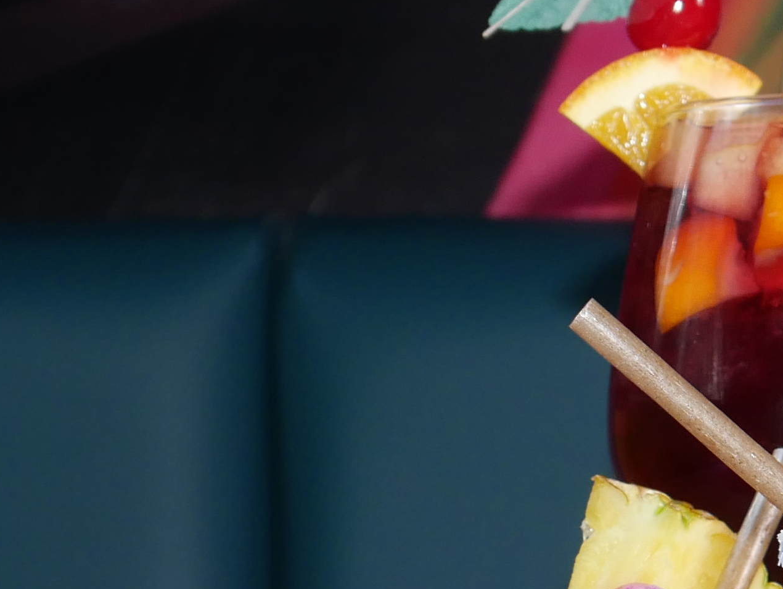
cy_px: 628
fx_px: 4255
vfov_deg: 7.9
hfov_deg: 10.5
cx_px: 658
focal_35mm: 188
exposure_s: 1/160
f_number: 6.3
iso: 400
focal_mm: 26
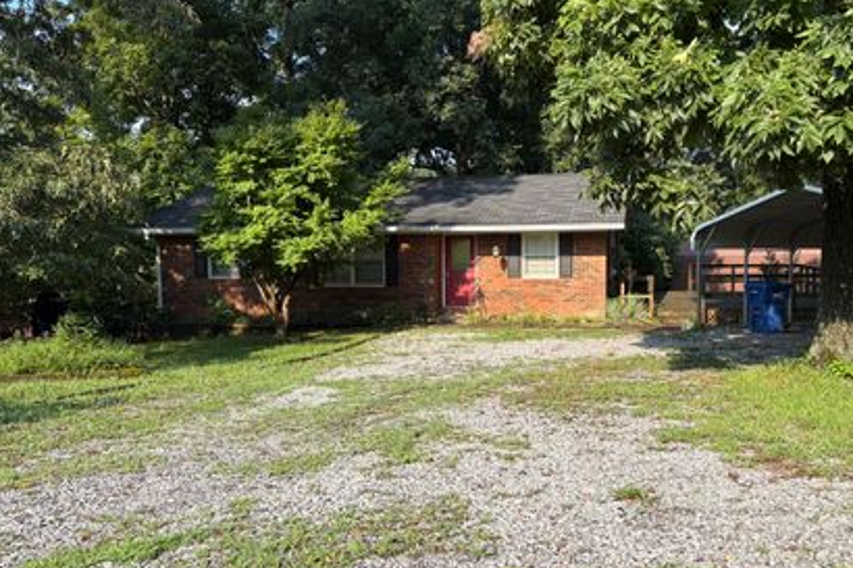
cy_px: 280
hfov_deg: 57.1
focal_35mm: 33
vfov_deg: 39.9
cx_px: 479
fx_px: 782
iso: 50
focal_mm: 5.96
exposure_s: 1/1135
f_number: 1.6
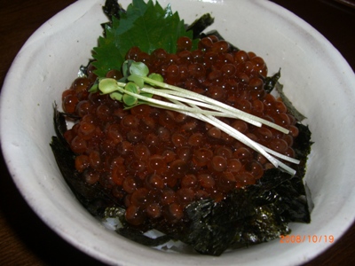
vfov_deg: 37.7
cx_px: 178
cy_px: 133
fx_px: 390
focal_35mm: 38
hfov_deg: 49.0
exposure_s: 1/60
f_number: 5.6
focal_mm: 7.9
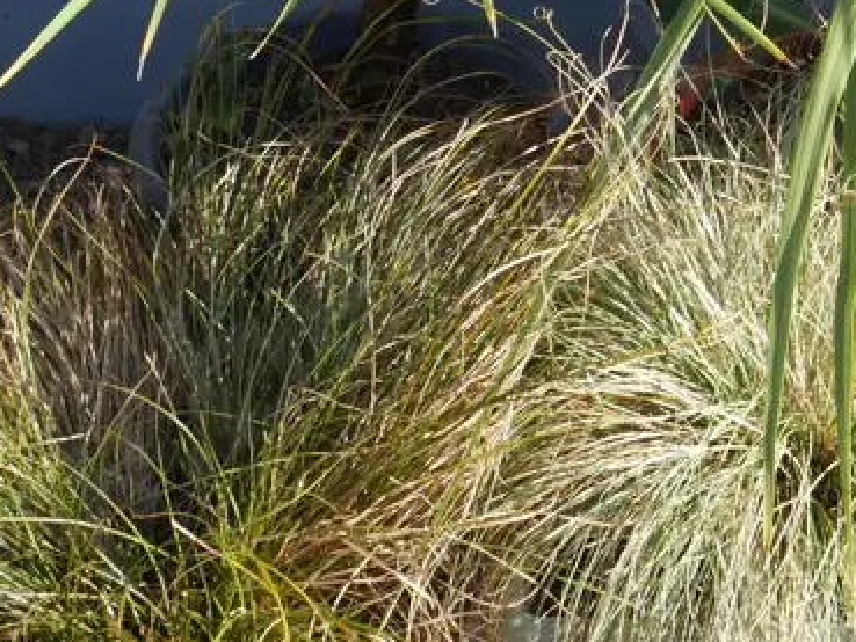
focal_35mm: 111
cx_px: 717
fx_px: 2746
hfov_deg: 17.5
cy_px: 27
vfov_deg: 13.2
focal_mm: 20
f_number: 5.6
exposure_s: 1/200
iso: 200
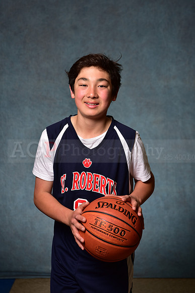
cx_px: 98
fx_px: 568
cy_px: 146
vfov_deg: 28.8
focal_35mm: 70
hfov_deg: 19.5
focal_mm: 70
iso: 100
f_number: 5
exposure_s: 1/200
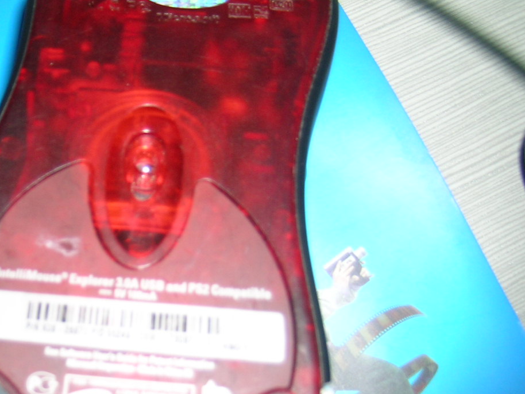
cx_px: 69
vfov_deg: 29.4
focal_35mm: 49
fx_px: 743
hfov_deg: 36.8
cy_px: 274
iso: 50
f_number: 2.8
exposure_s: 1/60.1
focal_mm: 5.8
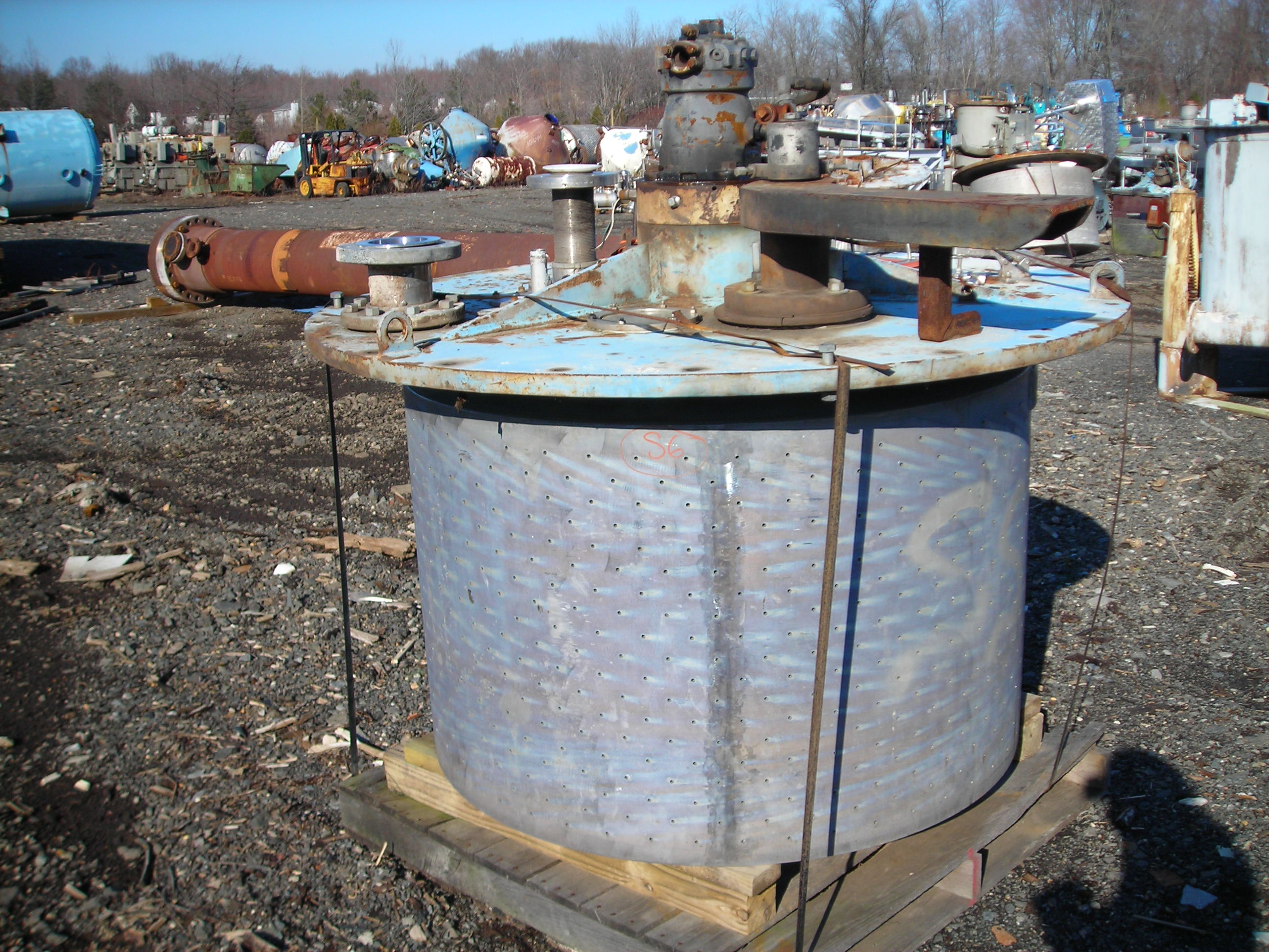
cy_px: 476
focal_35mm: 38
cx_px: 634
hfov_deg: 49.0
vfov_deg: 37.7
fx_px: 1393
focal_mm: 6.3
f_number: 6.4
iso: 50
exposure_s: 1/139
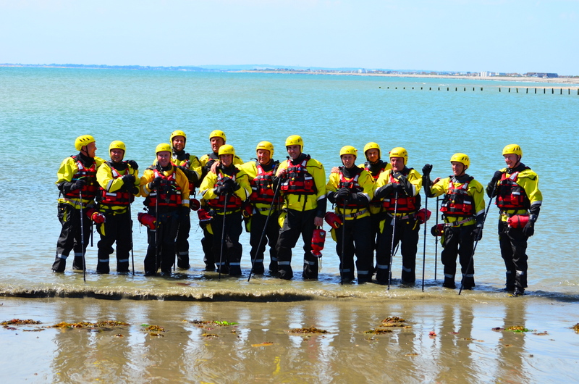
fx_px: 1685
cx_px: 290
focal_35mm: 105
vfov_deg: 13.0
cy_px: 192
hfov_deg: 19.5
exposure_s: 1/500
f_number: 5.6
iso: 100
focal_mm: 70
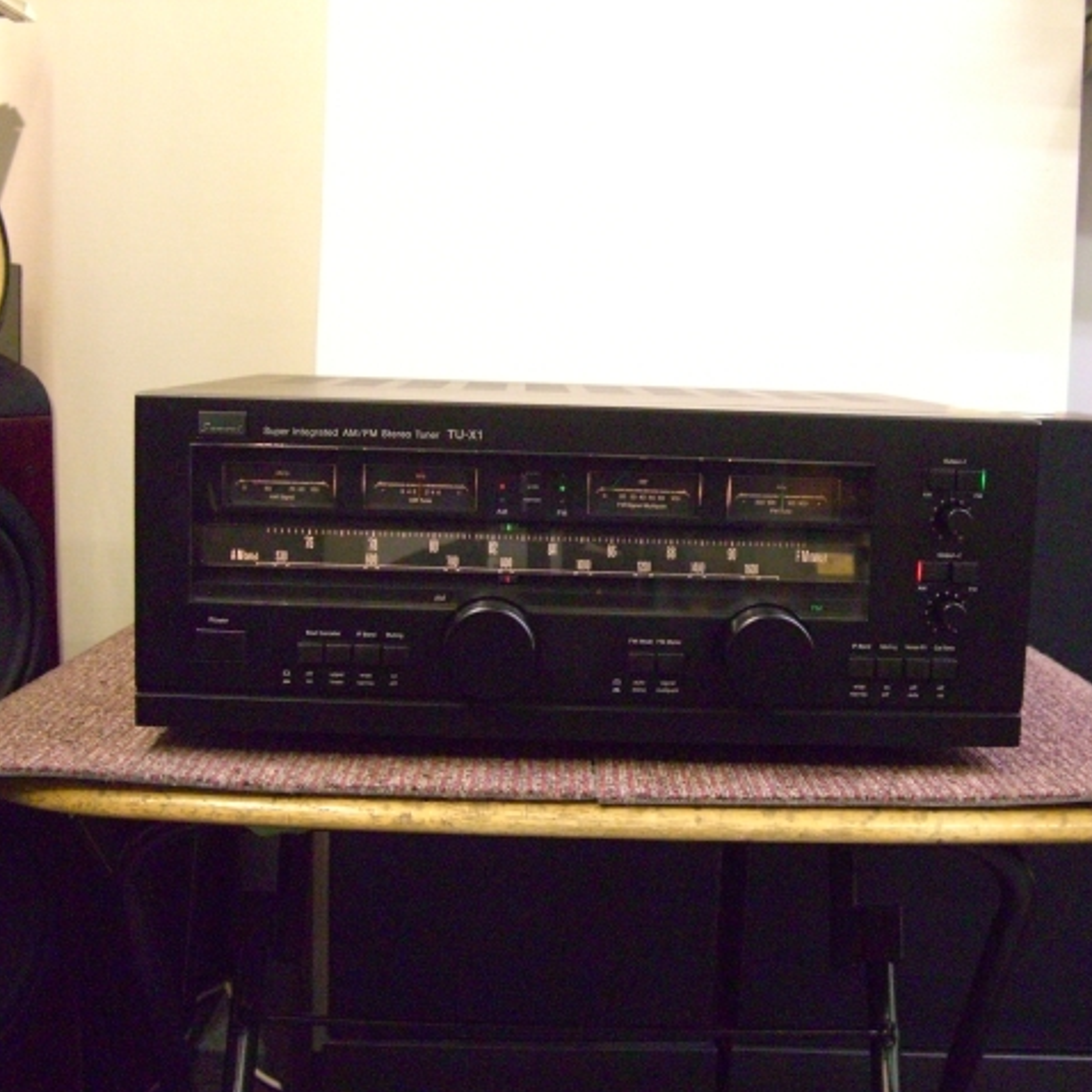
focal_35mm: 45
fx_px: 1606
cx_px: 564
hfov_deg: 37.5
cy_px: 546
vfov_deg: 37.6
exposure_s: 1/80
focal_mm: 7.9
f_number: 2.8
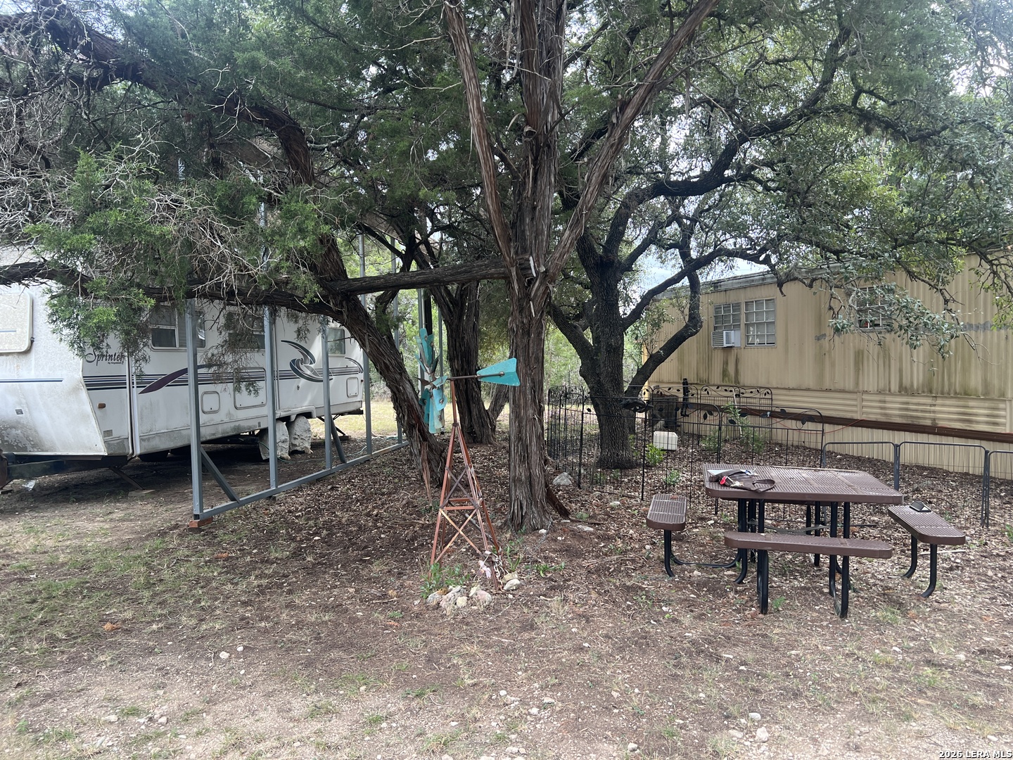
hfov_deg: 67.3
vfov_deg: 53.1
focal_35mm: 26
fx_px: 761
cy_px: 380
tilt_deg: -1.7
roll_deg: +1.2
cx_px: 506
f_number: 1.5
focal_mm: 5.7
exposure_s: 1/230
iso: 50
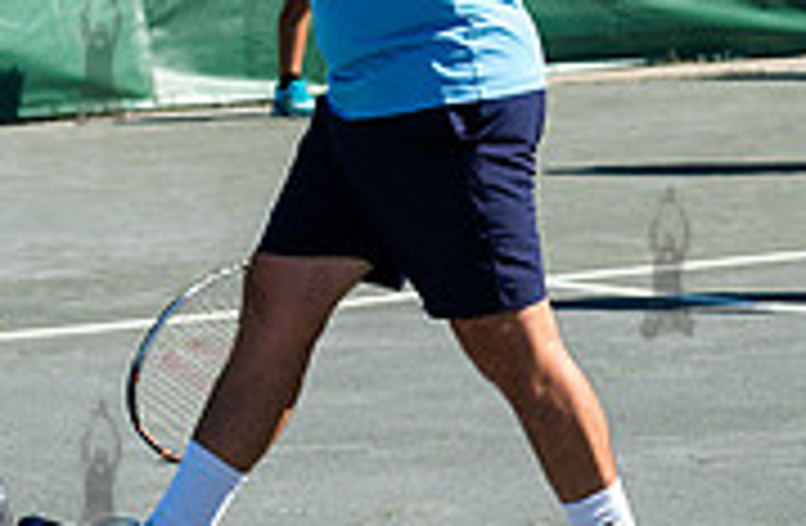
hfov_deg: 8.5
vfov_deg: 5.5
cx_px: 358
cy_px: -144
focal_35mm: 243
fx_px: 5408
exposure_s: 1/1600
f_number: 4
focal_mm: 62
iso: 200
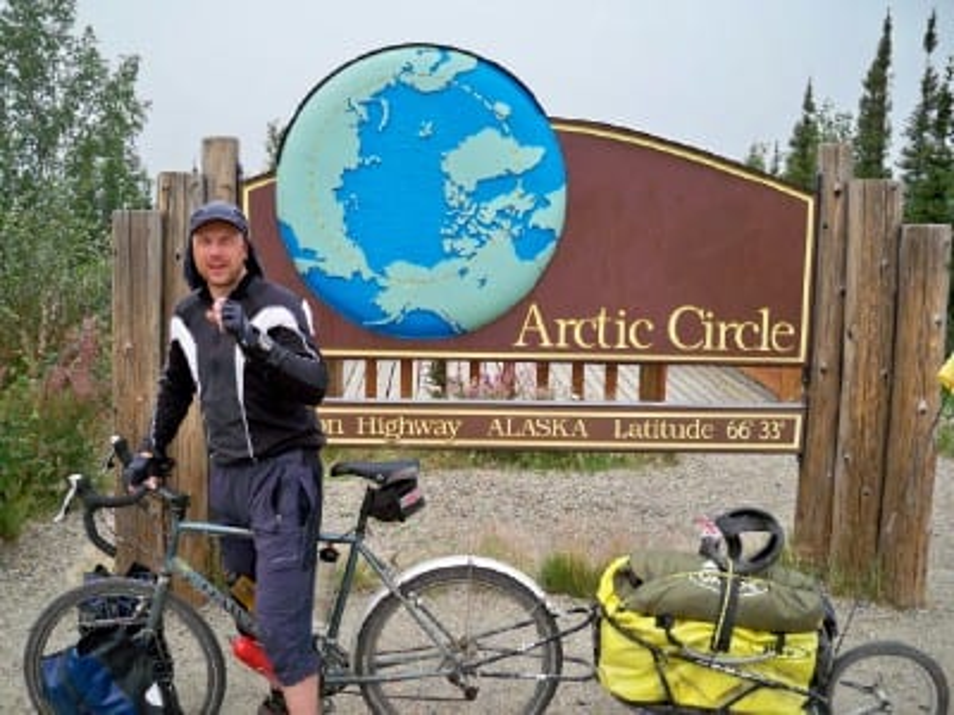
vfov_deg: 40.7
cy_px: 358
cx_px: 477
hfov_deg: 52.6
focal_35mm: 35
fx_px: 965
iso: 80
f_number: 3.1
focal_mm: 6.3
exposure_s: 1/250
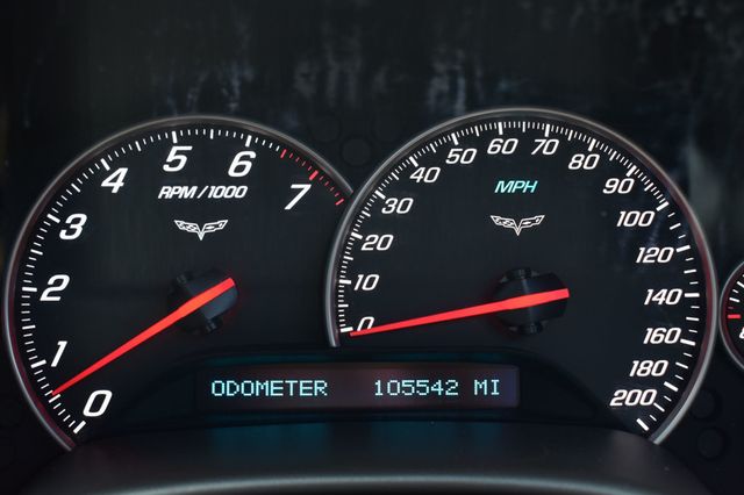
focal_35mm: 42
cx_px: 372
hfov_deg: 46.4
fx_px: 868
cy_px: 248
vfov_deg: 31.9
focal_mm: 28
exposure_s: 1/15
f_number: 6.3
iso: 640
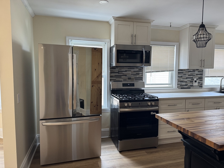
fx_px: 155
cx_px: 112
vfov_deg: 56.8
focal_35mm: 24
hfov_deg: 71.6
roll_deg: -0.2
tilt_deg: -4.5
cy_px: 84
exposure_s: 1/120
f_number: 1.78
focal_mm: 6.76
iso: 160
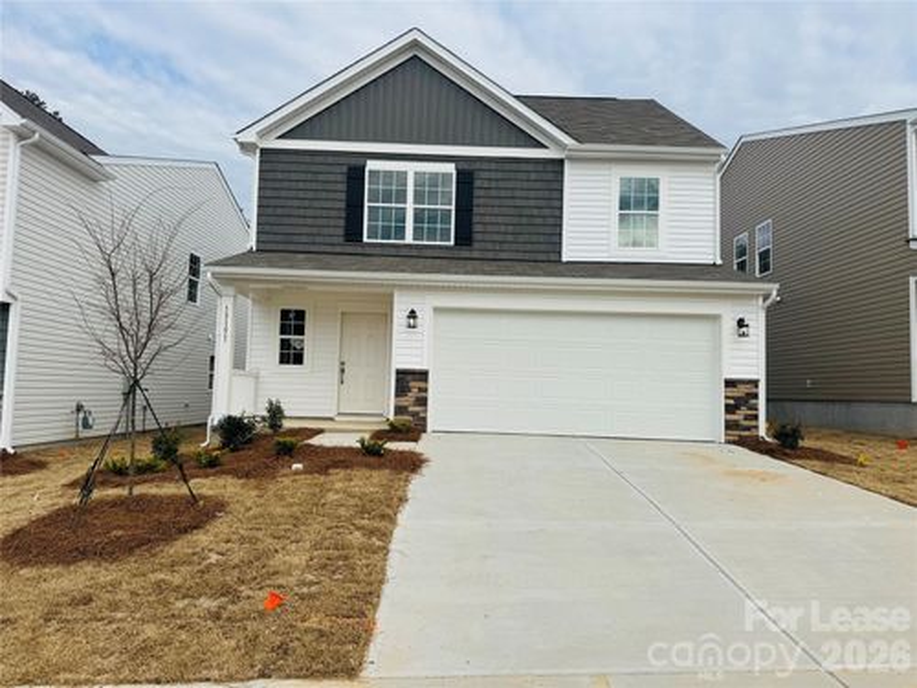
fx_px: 636
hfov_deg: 71.6
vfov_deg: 56.8
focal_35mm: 24
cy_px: 344
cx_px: 458
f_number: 1.78
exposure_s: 1/5348
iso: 80
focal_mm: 6.76
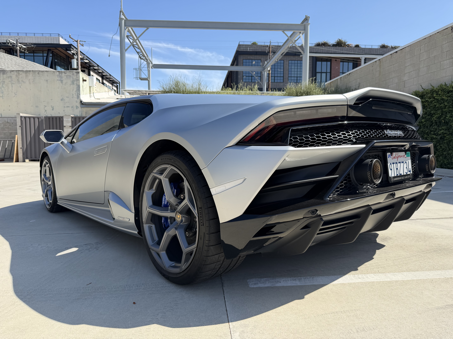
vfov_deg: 56.8
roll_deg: +0.7
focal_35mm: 24
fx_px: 314
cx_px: 226
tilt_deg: -4.7
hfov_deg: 71.6
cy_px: 170
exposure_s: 1/2611
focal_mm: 6.76
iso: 80
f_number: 1.78
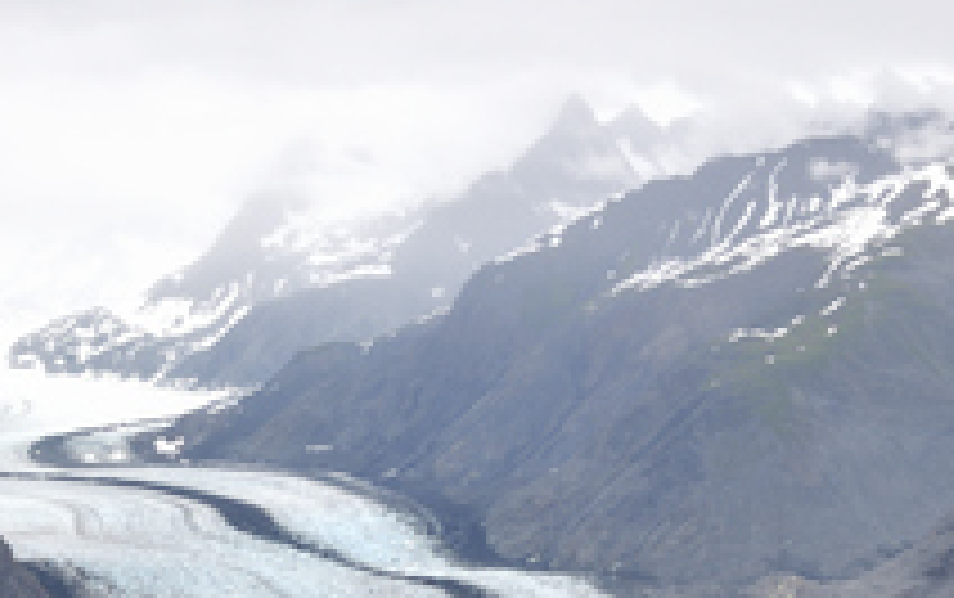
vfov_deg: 10.0
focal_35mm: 129
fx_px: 3358
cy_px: 722
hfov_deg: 16.1
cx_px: 270
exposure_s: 1/80
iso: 64
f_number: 11
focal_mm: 48
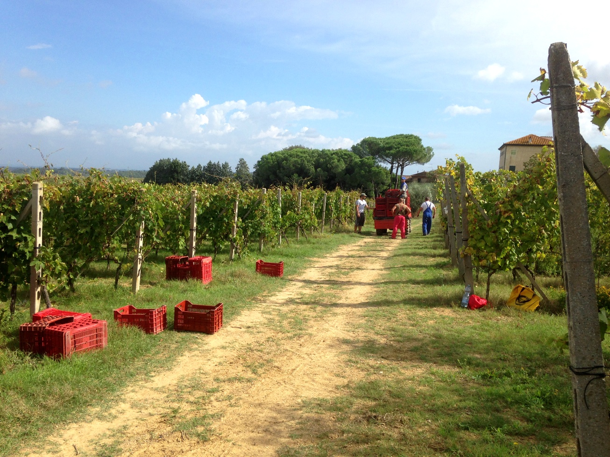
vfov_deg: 42.9
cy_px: 228
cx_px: 305
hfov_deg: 55.4
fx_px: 581
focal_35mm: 33
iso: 50
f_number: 2.4
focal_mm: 4.12
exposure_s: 1/1261
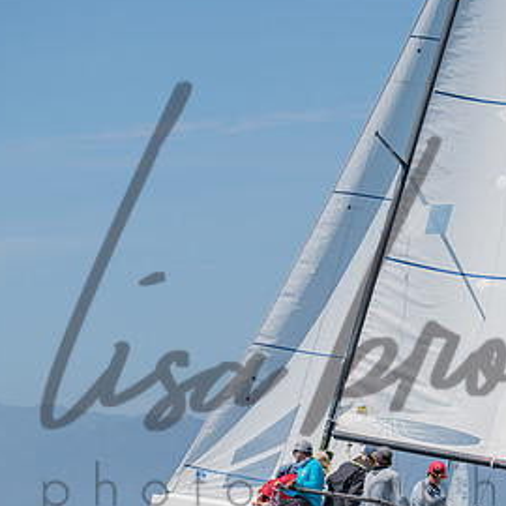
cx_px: 459
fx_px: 3241
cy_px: 350
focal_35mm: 196
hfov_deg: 8.9
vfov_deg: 8.9
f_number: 6.3
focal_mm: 70
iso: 200
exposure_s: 1/1000
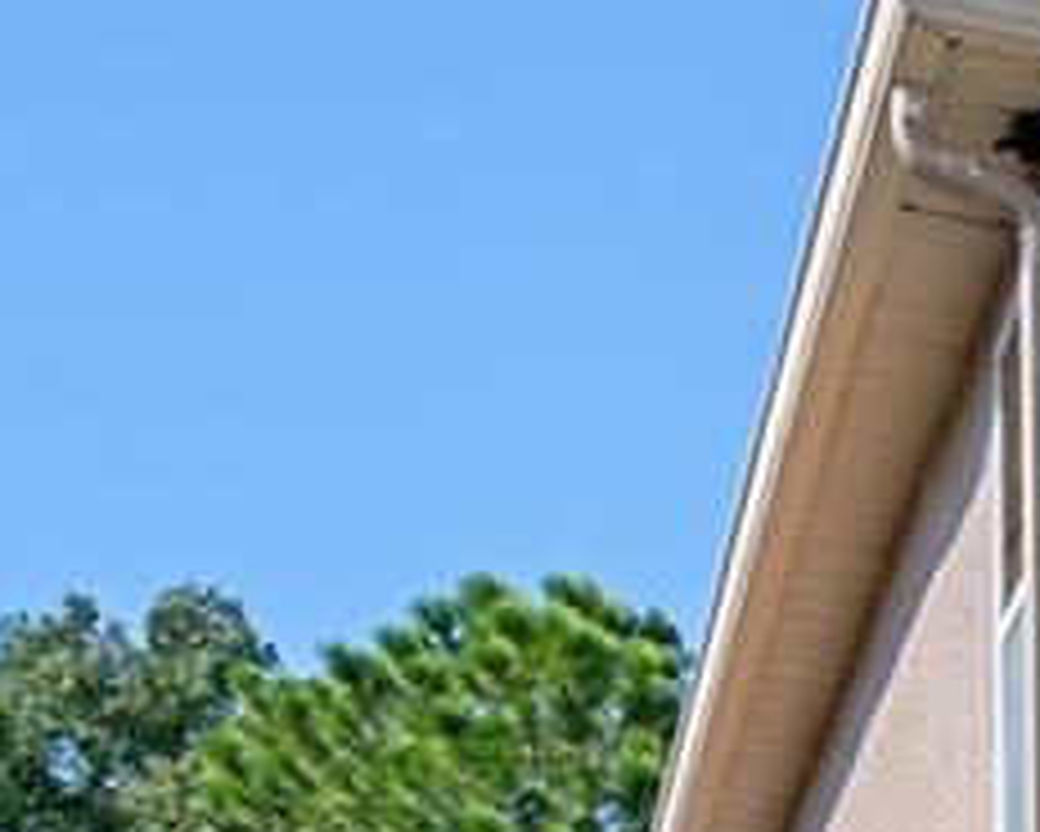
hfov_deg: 10.6
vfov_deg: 10.8
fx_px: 4003
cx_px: 3052
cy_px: 1673
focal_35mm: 130
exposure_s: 1/125
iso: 320
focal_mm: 20
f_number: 9
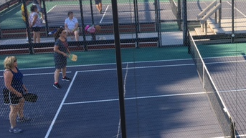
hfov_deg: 33.6
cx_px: 219
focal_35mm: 59
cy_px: 48
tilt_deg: -16.3
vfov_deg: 20.3
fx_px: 385
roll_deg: +1.3
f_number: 2.2
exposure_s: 1/418
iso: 25
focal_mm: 4.15
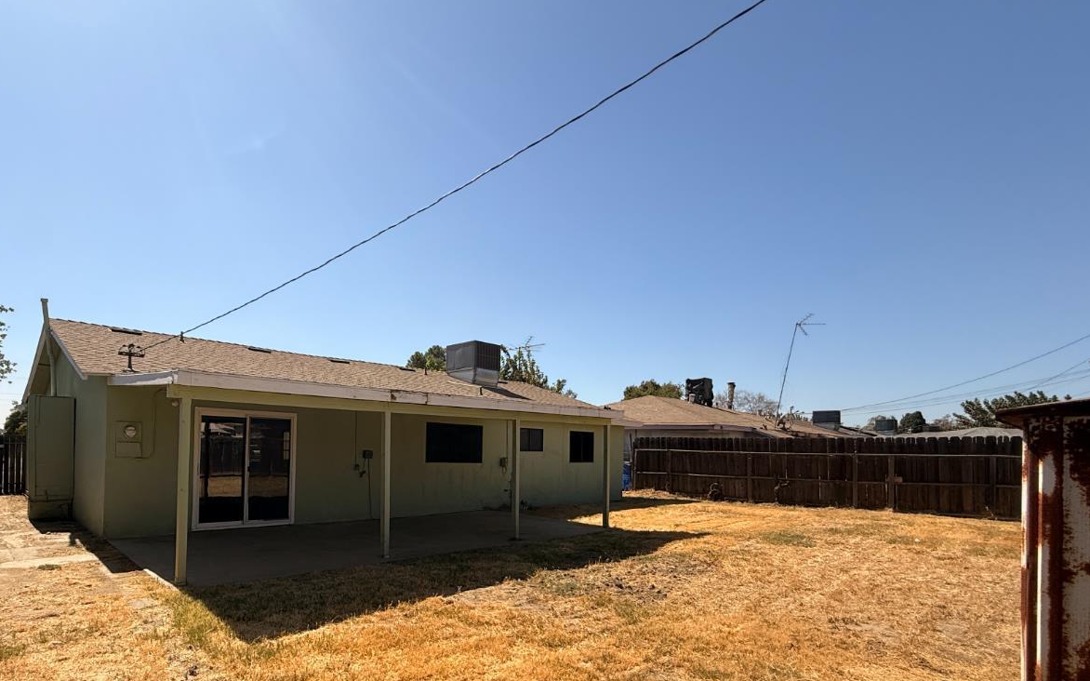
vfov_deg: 60.9
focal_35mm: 19
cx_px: 408
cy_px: 446
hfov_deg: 86.3
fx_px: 564
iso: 50
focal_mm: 2.22
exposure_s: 1/2611
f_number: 2.2
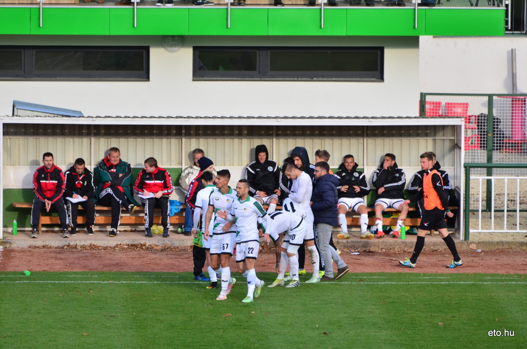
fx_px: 6574
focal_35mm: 450
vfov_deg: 3.0
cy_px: 174
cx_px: 264
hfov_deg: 4.6
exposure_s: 1/640
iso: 400
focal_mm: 300
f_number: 5.6
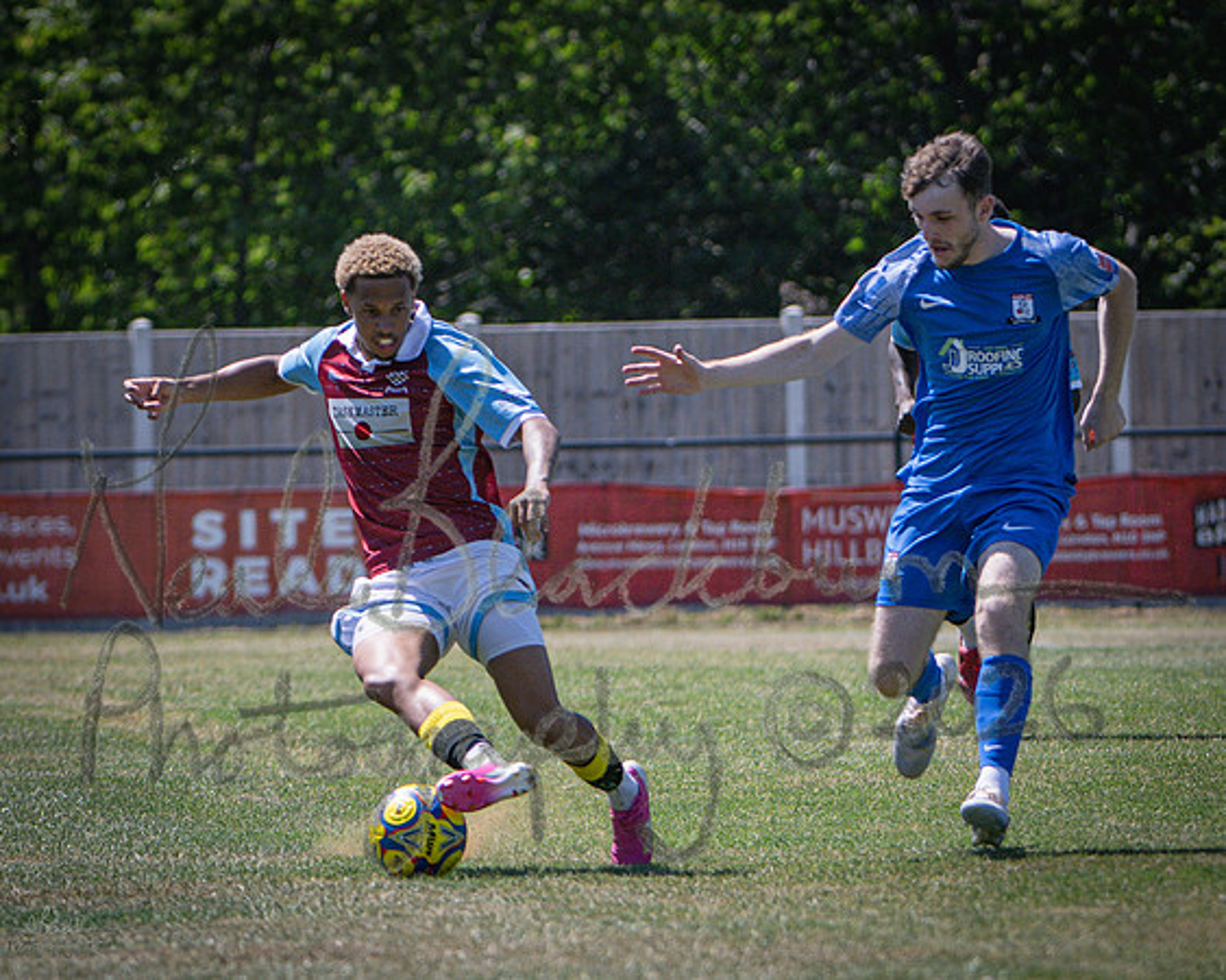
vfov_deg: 3.1
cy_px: 565
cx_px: 330
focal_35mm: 500
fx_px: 18123
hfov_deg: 3.9
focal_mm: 200
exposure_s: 1/2500
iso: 400
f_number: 4
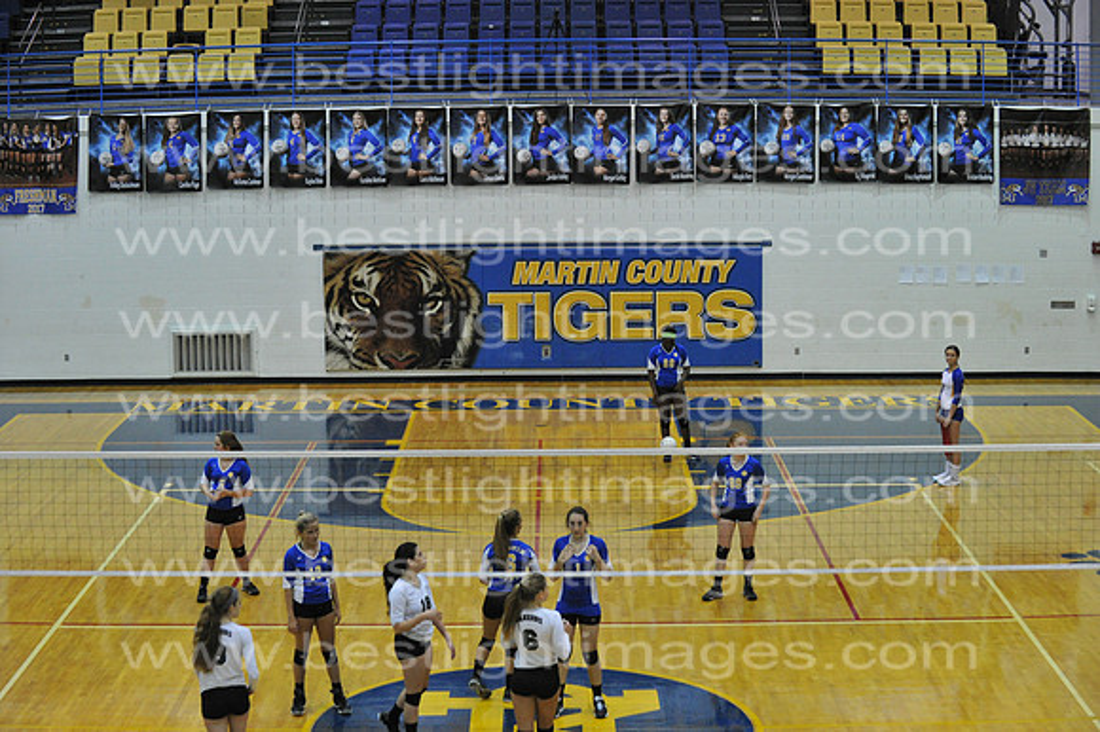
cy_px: 366
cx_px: 550
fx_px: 4275
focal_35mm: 140
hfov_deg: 14.7
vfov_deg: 9.8
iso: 8000
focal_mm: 140
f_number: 4
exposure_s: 1/500
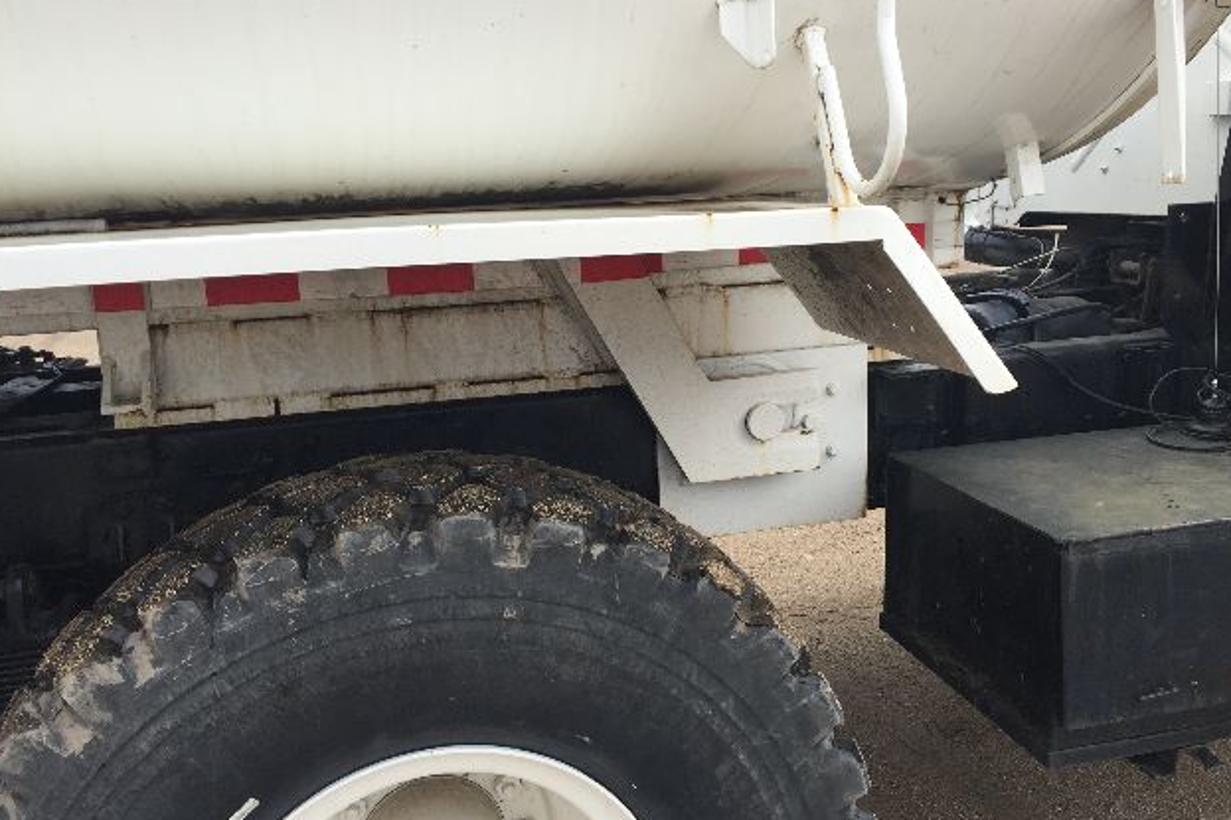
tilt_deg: -15.3
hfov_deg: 60.3
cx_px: 620
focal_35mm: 31
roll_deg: +4.0
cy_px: 413
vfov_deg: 42.3
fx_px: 1060
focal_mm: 4.15
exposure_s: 1/1163
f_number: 2.2
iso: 32
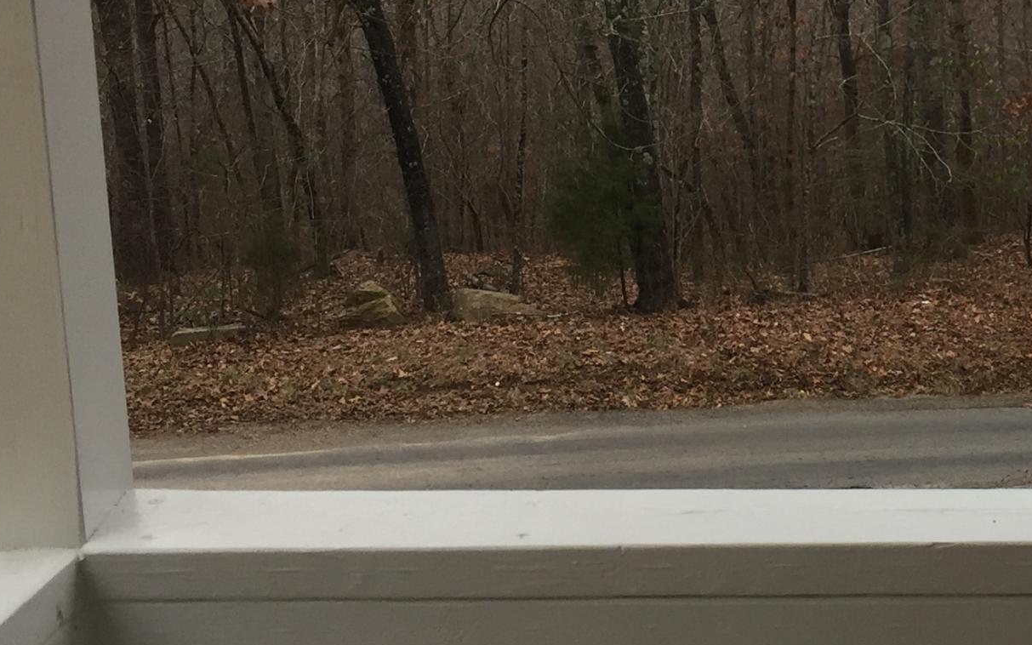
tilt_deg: -8.0
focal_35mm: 76
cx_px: 991
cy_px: 43
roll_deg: +0.7
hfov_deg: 26.0
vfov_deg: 16.9
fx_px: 2137
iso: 32
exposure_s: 1/581
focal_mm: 4.15
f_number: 2.2
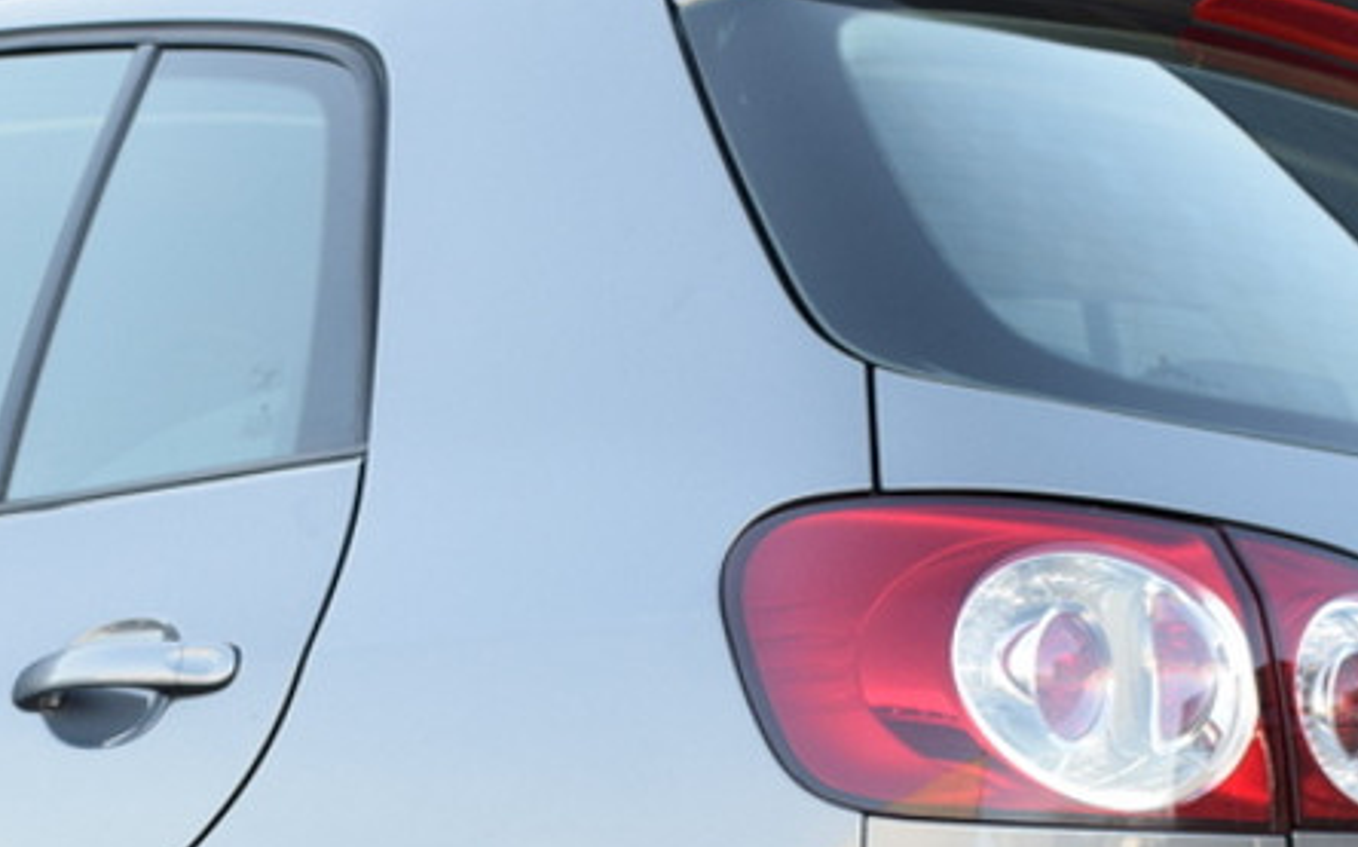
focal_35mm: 121
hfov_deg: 17.1
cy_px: 968
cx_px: 196
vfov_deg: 10.7
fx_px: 4461
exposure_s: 1/160
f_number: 6.3
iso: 400
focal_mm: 25
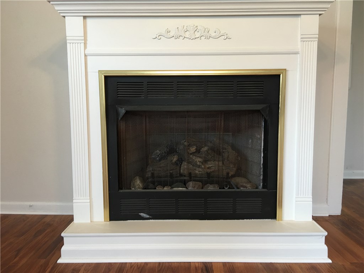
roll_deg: +0.2
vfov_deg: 48.2
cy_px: 136
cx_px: 182
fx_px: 305
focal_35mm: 29
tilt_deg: -6.2
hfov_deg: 61.7
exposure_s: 1/15
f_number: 2.2
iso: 32
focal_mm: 4.15
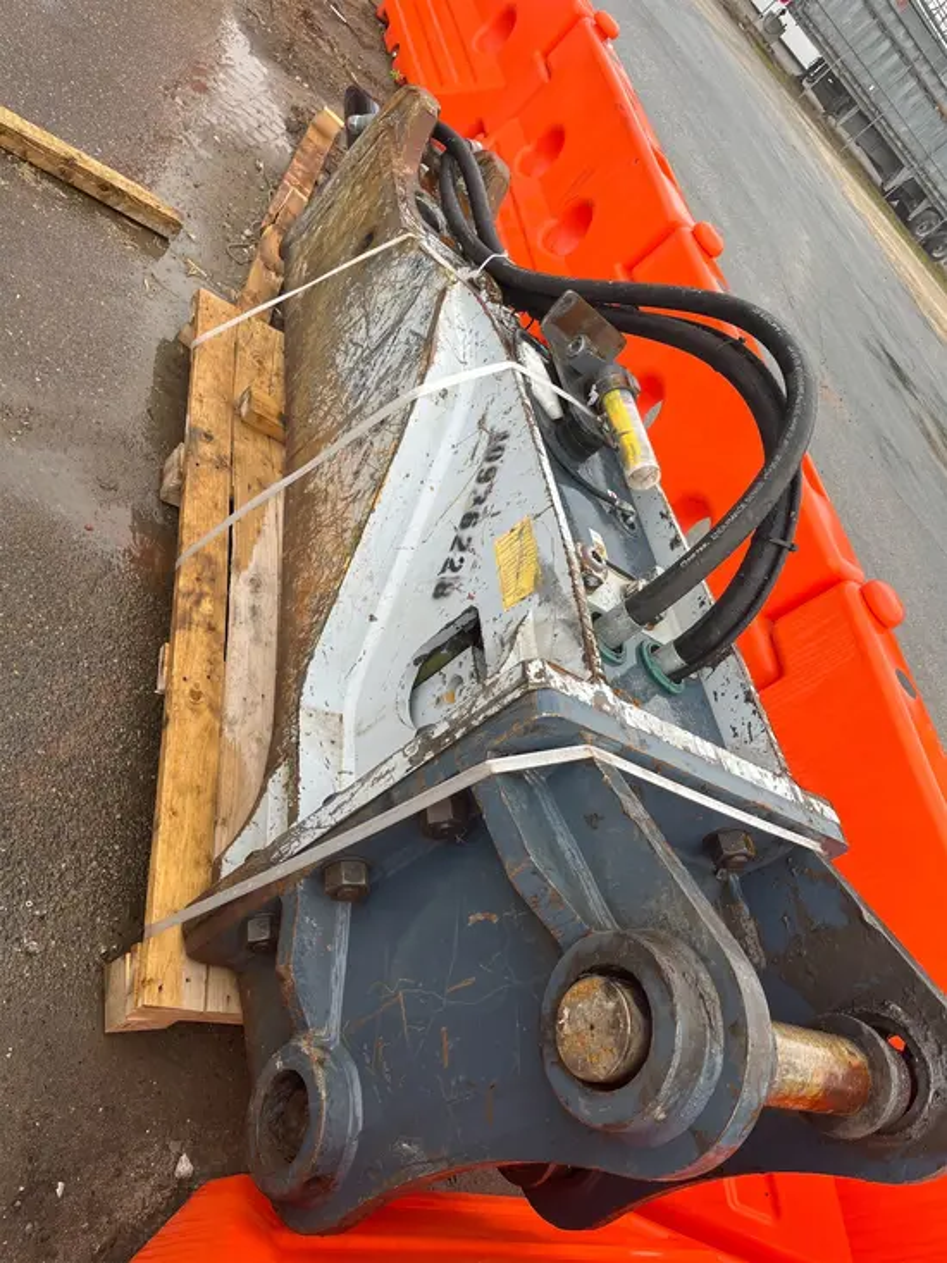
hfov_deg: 53.1
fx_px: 948
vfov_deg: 67.3
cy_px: 632
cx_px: 474
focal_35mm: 26
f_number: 1.6
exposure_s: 1/122
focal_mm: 5.1
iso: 40
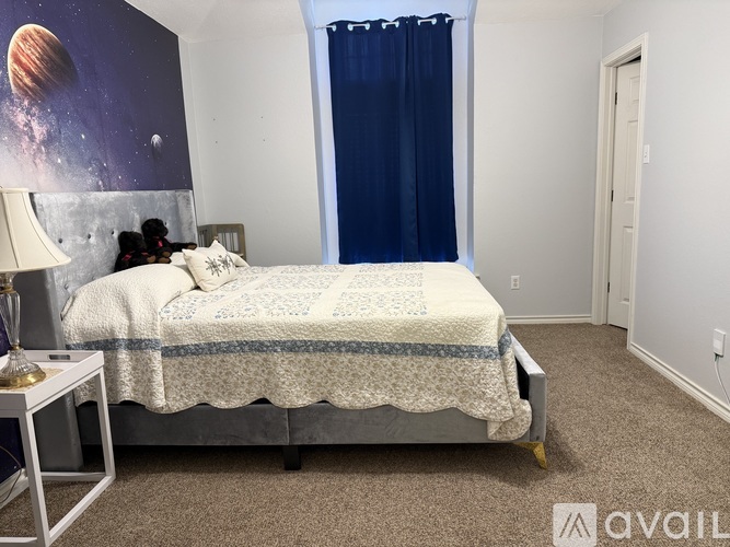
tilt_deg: -9.8
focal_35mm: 24
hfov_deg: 71.6
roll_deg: +2.3
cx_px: 365
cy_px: 274
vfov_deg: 56.8
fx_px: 506
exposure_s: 1/60
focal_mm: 6.76
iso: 200
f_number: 1.78
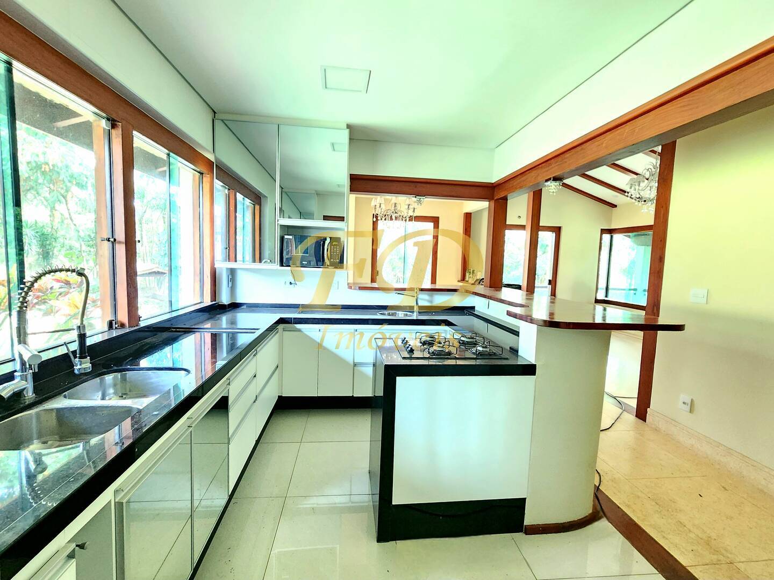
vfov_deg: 89.9
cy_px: 290
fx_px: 291
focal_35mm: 13
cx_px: 387
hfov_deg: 106.2
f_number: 2.2
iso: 1000
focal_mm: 2.2
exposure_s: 1/24
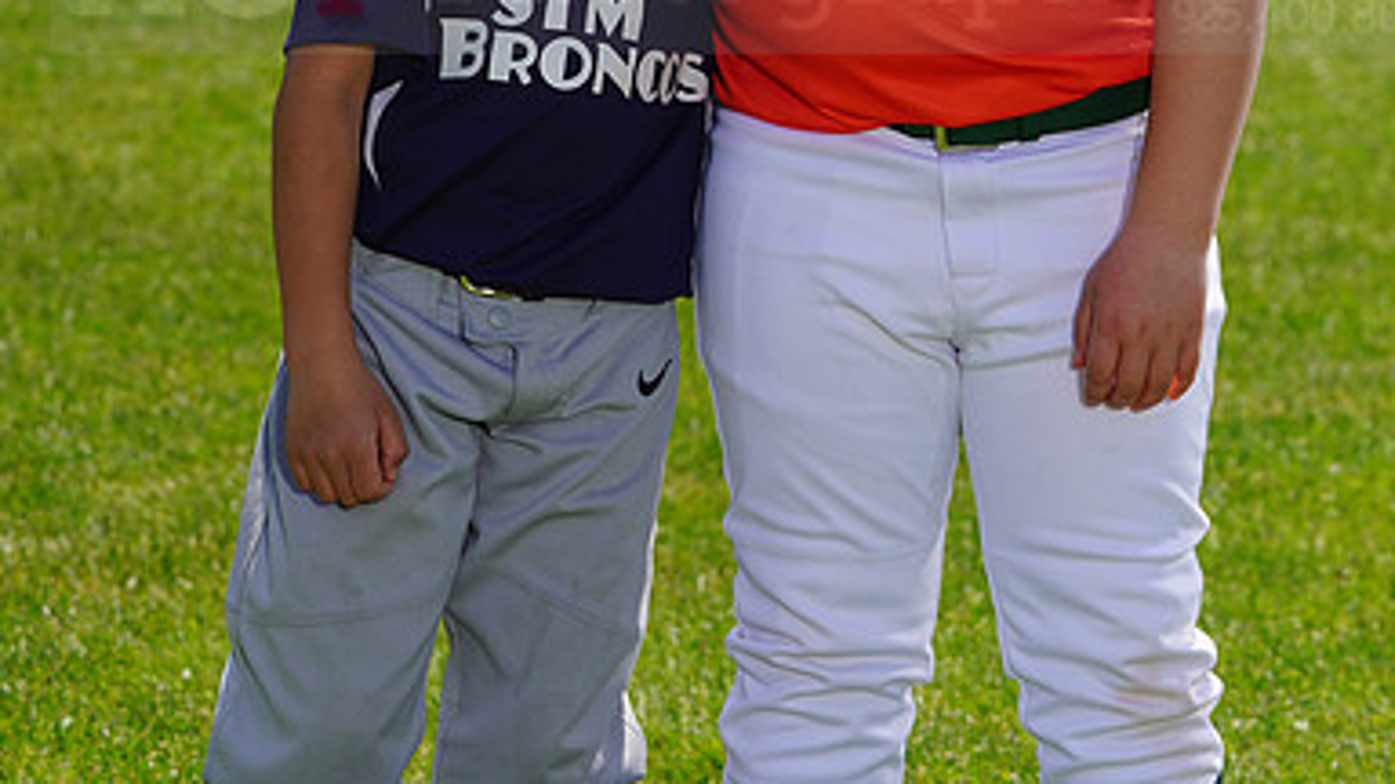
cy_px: -62
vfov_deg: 5.2
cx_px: 699
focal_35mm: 231
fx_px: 8545
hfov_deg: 9.3
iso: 100
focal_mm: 146
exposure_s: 1/250
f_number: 9
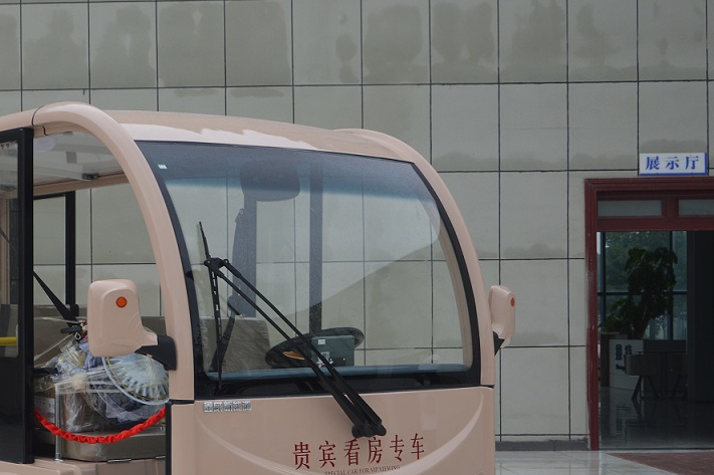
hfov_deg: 29.7
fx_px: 1308
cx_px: 122
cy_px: 339
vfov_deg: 20.5
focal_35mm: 66
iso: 125
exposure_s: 1/125
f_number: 5.6
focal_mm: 26
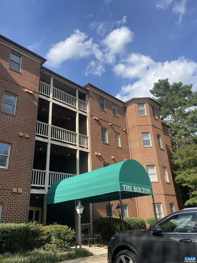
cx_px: 98
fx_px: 197
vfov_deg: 67.3
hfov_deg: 53.1
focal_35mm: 26
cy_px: 132
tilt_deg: +23.7
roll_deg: +3.9
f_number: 1.6
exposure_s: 1/2398
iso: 32
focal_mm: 4.2
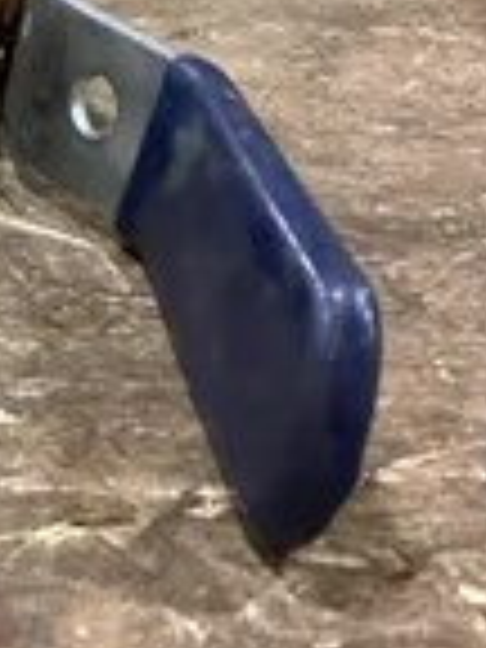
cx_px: -86
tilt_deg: -20.9
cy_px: 72
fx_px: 1610
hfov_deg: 16.5
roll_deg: +0.1
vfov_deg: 22.2
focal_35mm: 86
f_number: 2.4
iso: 640
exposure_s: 1/30
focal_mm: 3.3
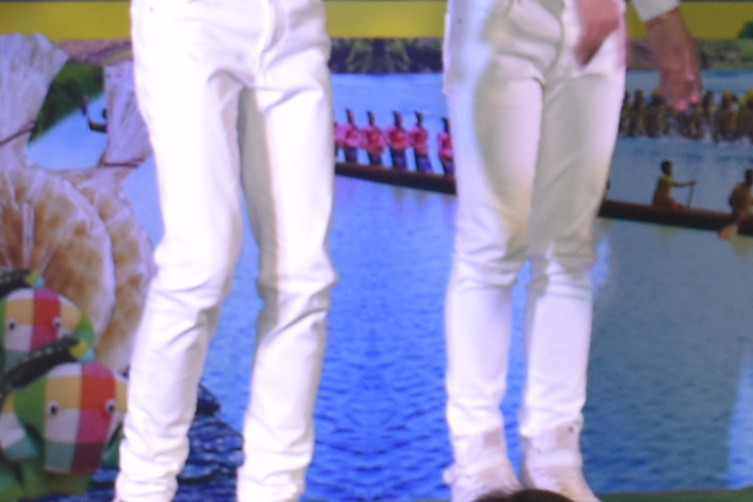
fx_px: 5668
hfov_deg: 7.5
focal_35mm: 271
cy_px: -419
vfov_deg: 5.0
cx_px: 1068
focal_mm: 30
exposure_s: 1/125
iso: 500
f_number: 5.6
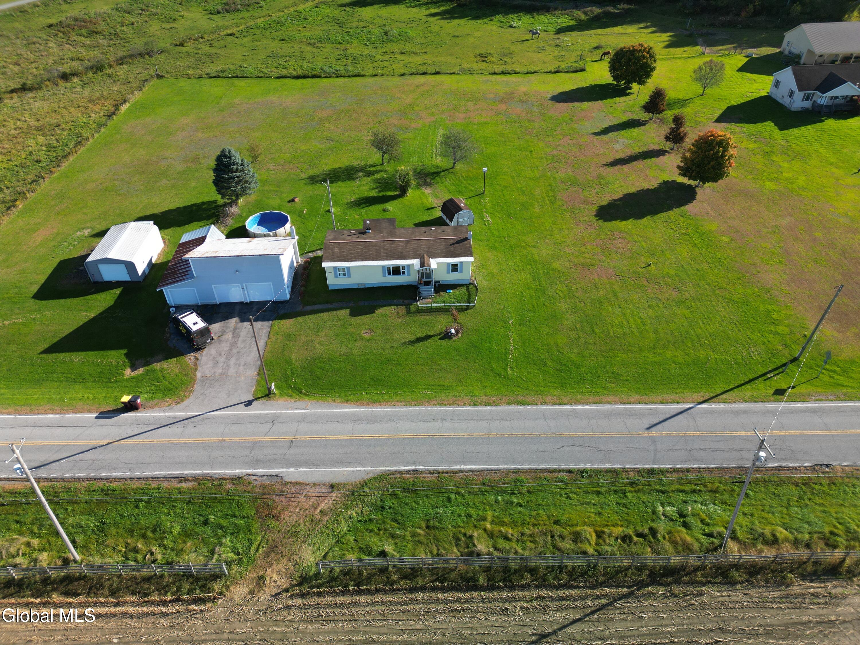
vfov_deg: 56.8
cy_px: 322
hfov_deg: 71.6
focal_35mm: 24
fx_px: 596
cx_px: 430
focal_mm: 6.72
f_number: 1.7
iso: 100
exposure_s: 1/100
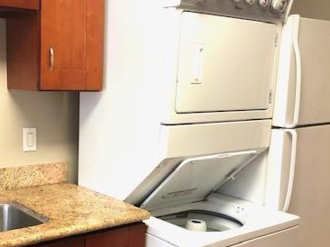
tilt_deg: -9.7
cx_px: 103
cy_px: 169
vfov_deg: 29.4
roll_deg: -0.6
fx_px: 467
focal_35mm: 49
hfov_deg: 38.4
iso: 40
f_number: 1.8
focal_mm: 4
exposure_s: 1/17
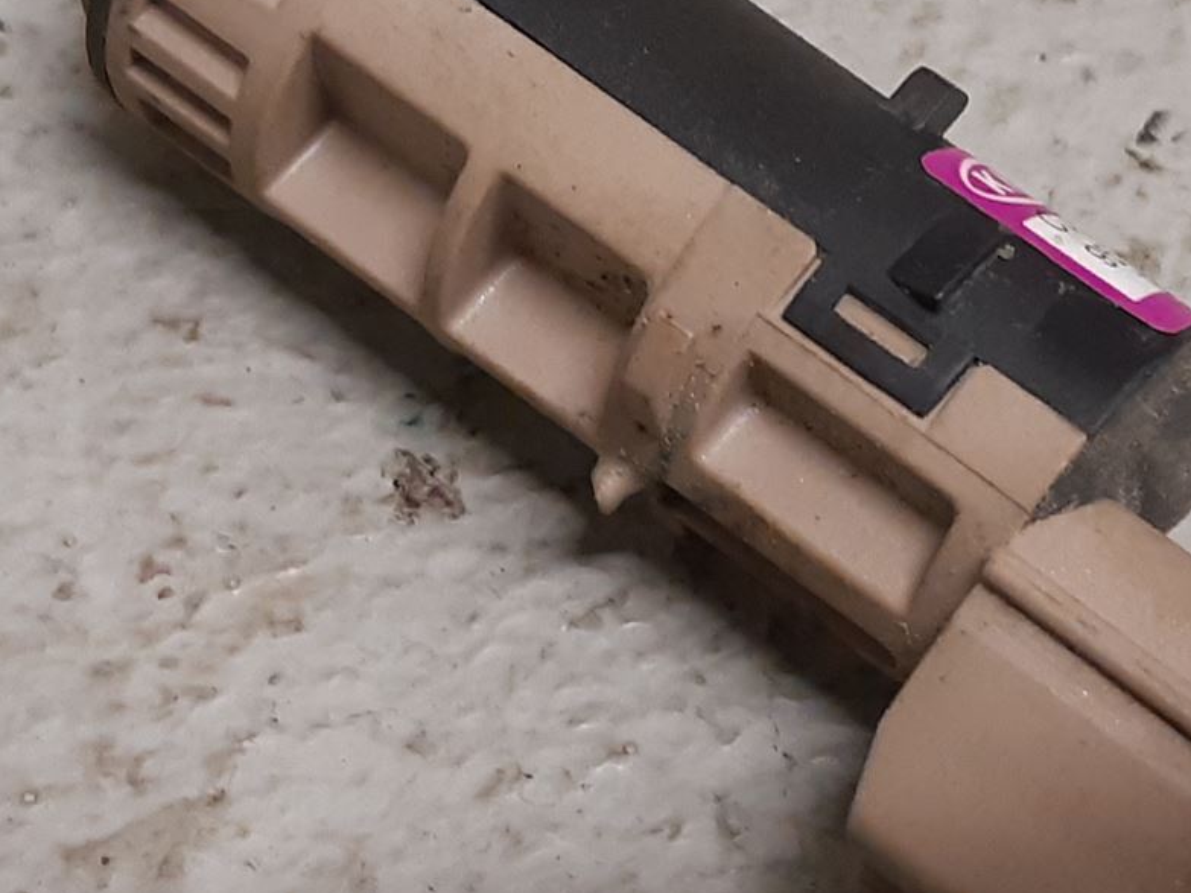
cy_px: 306
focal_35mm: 68
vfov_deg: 21.5
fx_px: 2339
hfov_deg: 28.5
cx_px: 669
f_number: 1.7
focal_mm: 3.93
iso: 160
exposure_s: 1/50
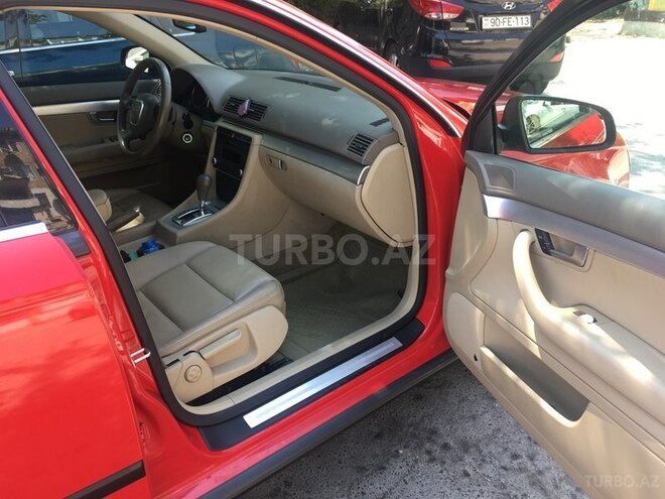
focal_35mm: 29
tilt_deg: -24.8
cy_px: 250
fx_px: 557
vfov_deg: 48.2
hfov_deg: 61.7
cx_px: 332
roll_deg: +0.4
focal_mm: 4.15
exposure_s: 1/103
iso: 25
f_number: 2.2
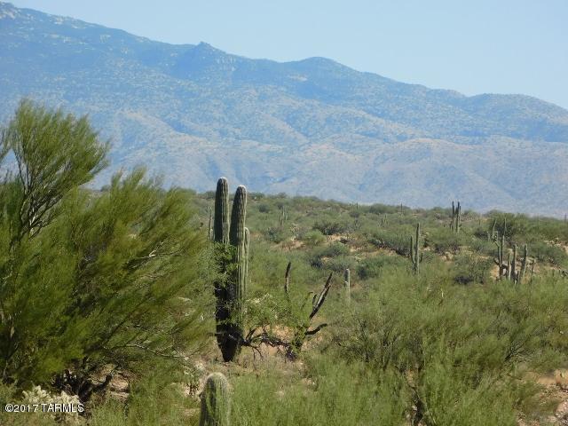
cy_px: 213
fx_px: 3807
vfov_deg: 6.4
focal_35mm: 232
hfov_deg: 8.5
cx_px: 284
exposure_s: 1/500
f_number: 5.6
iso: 125
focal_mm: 41.3
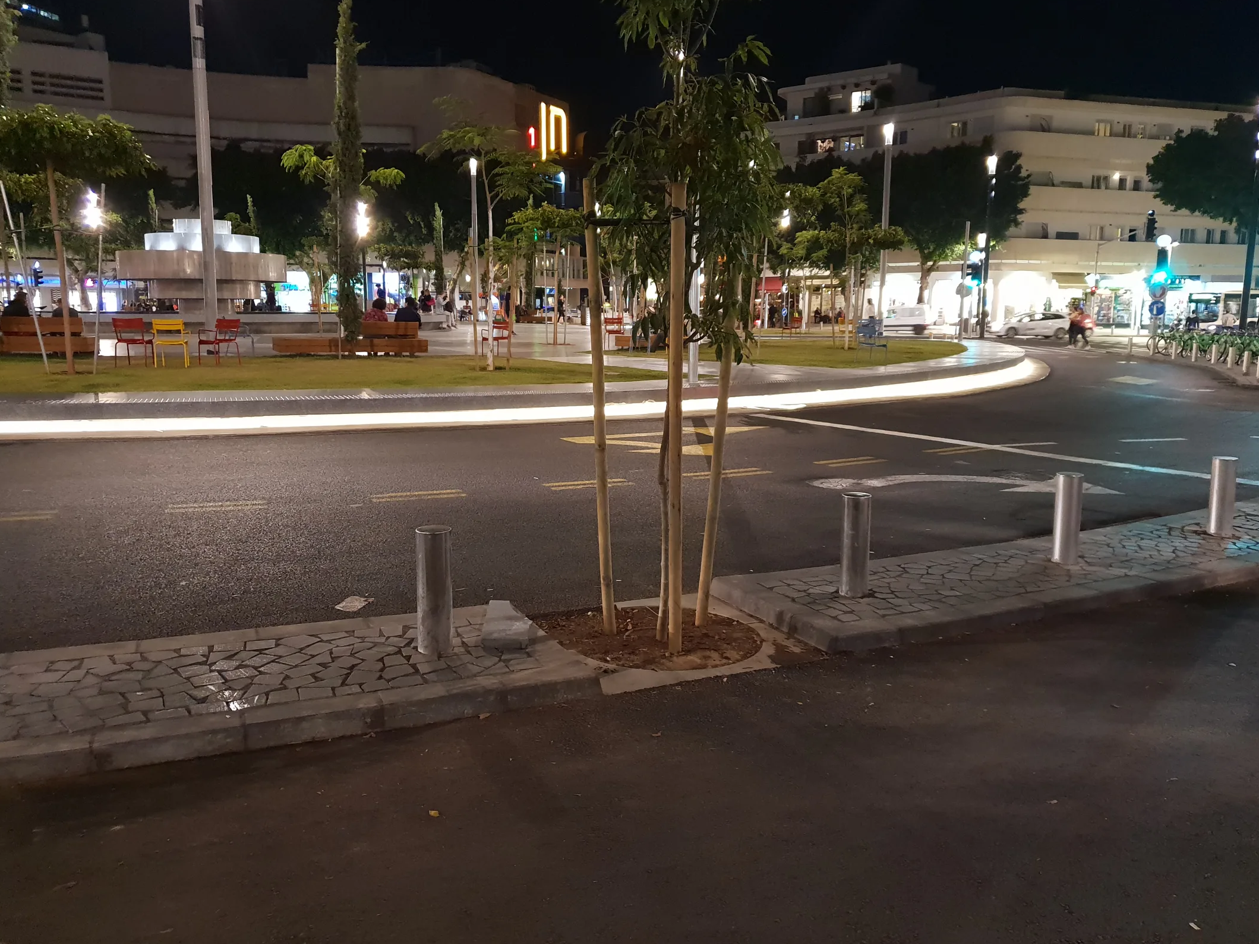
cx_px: 618
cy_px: 472
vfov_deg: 51.3
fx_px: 982
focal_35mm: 27
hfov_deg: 65.3
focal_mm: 4.3
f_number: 1.5
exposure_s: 1/20
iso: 320
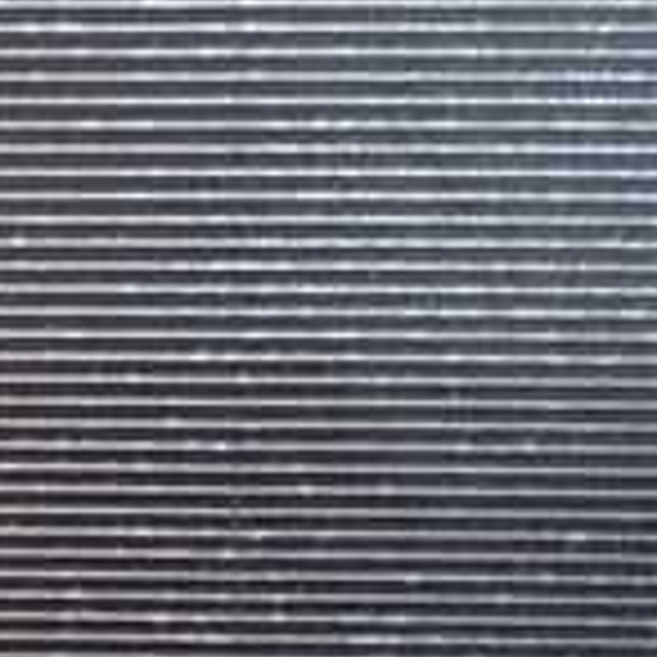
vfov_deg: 15.2
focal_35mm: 109
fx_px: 2341
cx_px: 171
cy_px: -216
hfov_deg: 15.9
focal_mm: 5.4
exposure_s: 1/60
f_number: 2.3
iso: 100
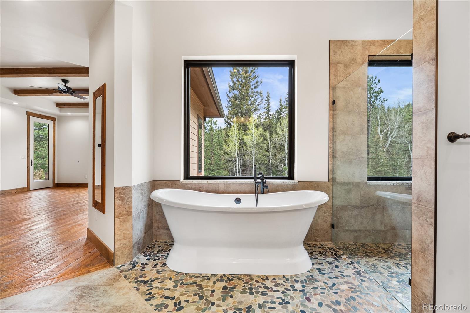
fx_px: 222
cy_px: 156
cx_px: 235
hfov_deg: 93.3
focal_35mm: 17
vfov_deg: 70.5
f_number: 8
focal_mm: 17
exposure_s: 1/2
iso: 200
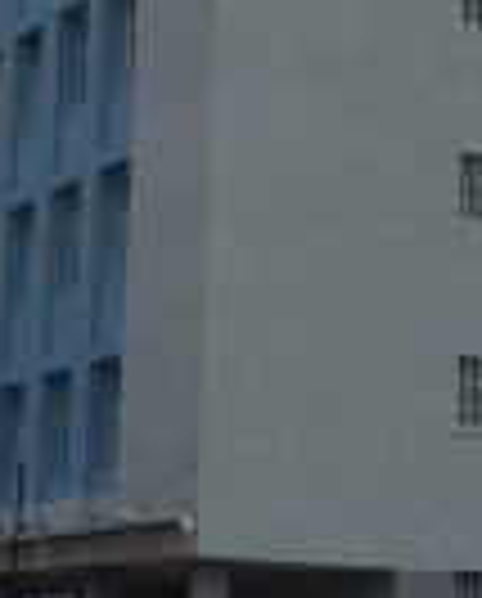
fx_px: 2619
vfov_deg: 13.0
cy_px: 88
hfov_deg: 10.5
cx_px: 234
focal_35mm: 147
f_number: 11
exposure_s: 1/500
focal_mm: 35
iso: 200
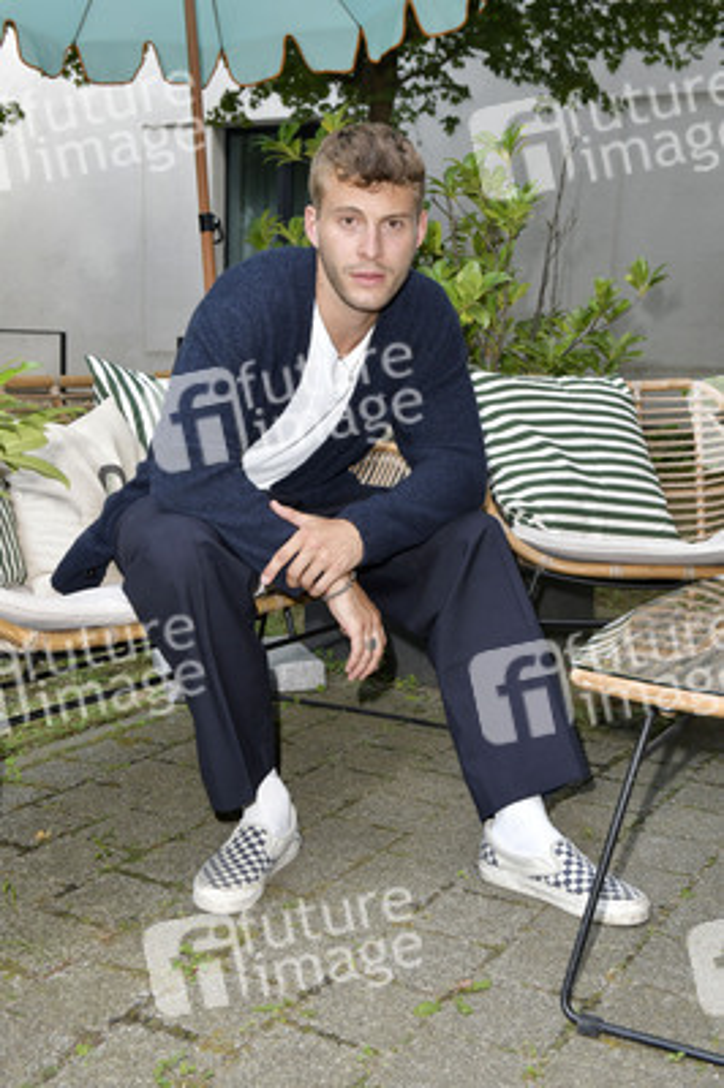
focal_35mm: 38
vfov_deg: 50.7
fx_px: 1148
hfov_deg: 35.0
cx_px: 362
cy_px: 544
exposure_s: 1/250
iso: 640
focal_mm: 38
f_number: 7.1
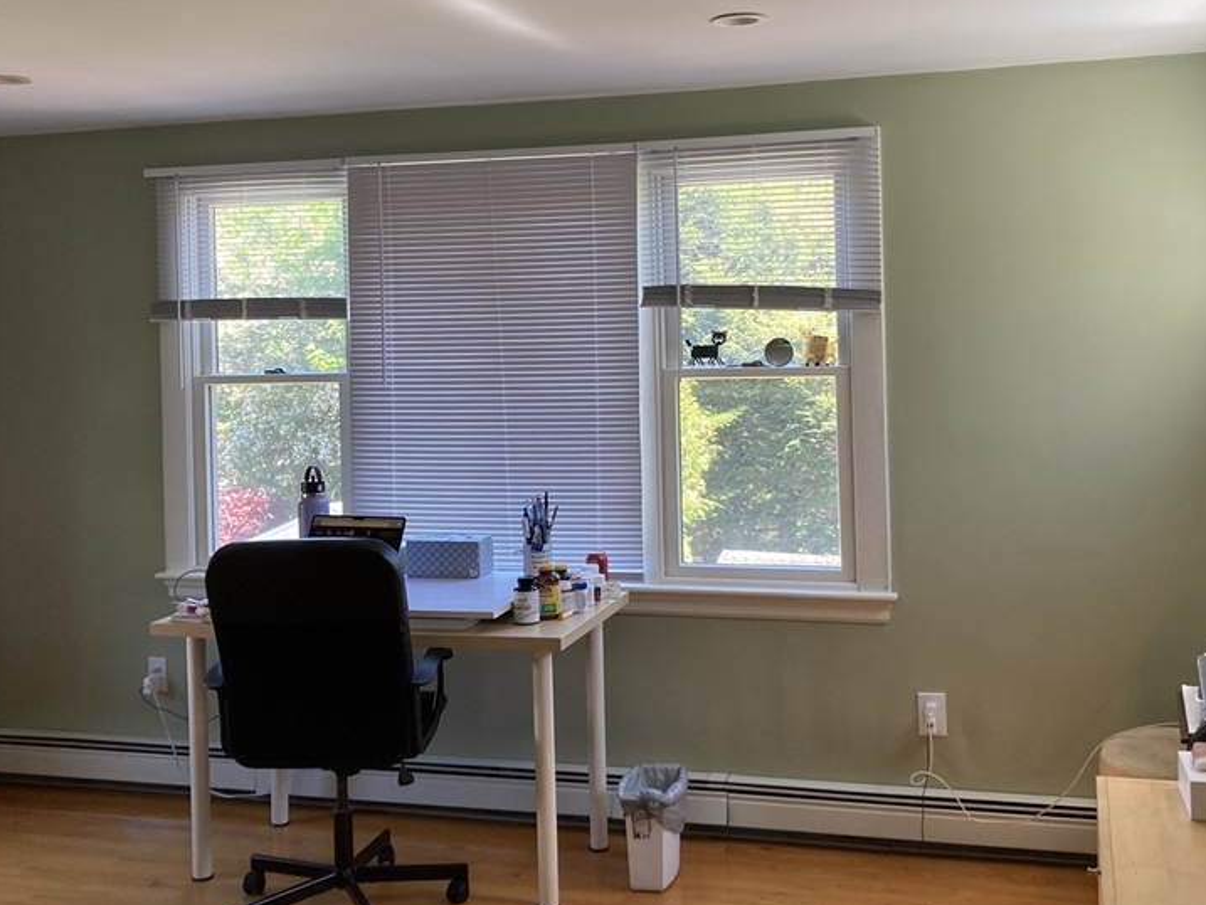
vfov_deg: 35.8
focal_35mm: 40
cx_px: 680
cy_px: 336
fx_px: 1394
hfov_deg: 46.7
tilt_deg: -0.7
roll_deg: +1.0
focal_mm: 3.99
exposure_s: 1/84
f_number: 1.8
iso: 80
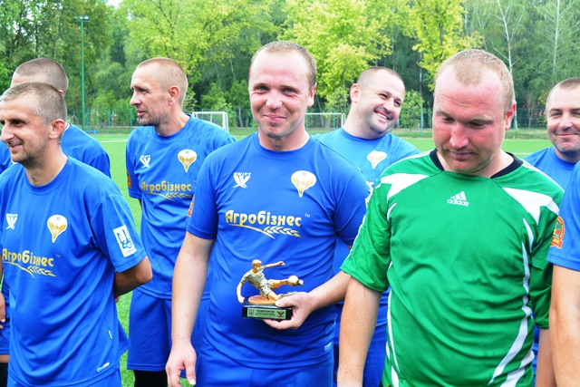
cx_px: 290
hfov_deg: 41.1
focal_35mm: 48
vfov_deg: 28.1
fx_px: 773
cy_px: 194
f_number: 8
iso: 200
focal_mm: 32
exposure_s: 1/60
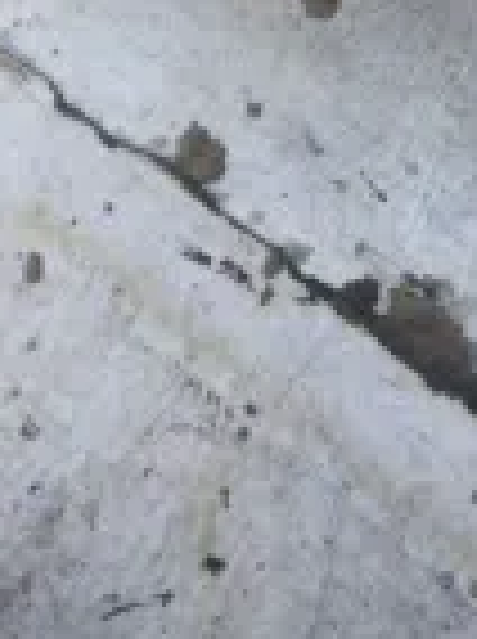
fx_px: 1456
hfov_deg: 18.4
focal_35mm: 79
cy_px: -184
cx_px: 405
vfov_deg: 22.3
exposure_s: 1/190
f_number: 1.8
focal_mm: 4
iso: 20
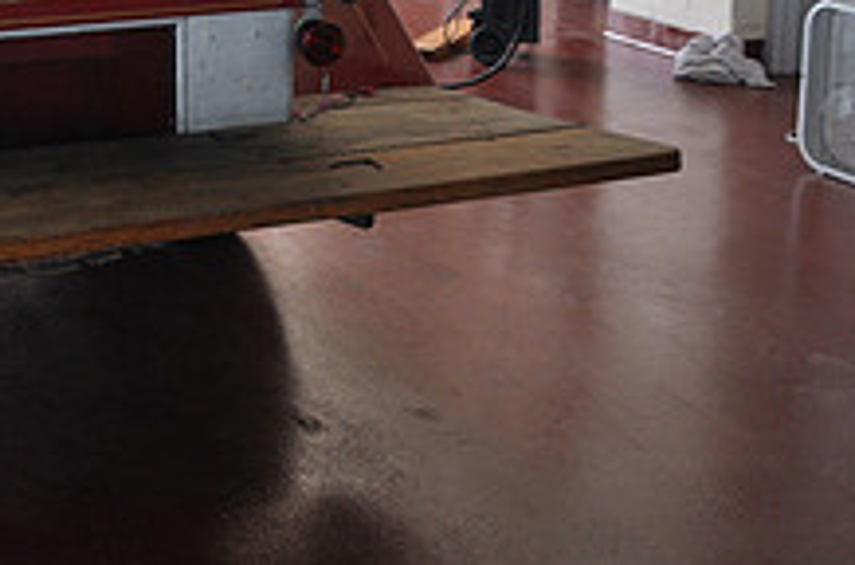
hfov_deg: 26.4
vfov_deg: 17.6
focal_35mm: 72
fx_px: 1705
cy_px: -171
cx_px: -27
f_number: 5.6
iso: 400
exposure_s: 1/125
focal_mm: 18
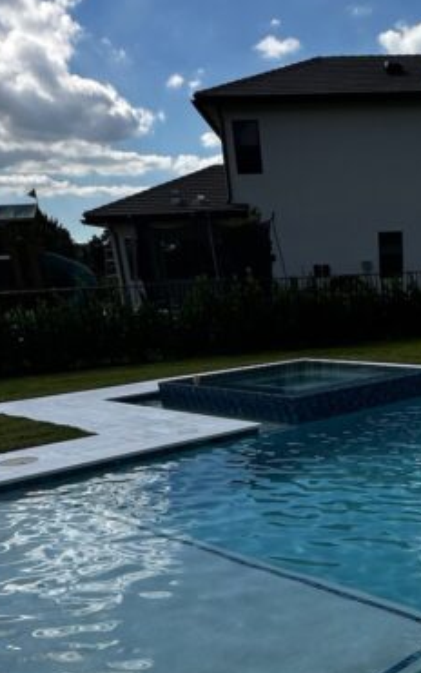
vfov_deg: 42.5
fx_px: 752
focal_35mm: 41
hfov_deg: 29.8
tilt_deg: -27.7
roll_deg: +2.2
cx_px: 387
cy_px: 653
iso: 50
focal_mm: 2.22
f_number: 2.2
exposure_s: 1/2092
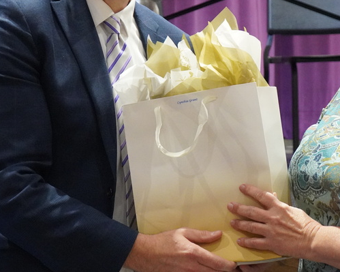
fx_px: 1076
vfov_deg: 14.4
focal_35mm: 107
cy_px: 75
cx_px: 247
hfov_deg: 17.9
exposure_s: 1/80
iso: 6400
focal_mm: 37
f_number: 4
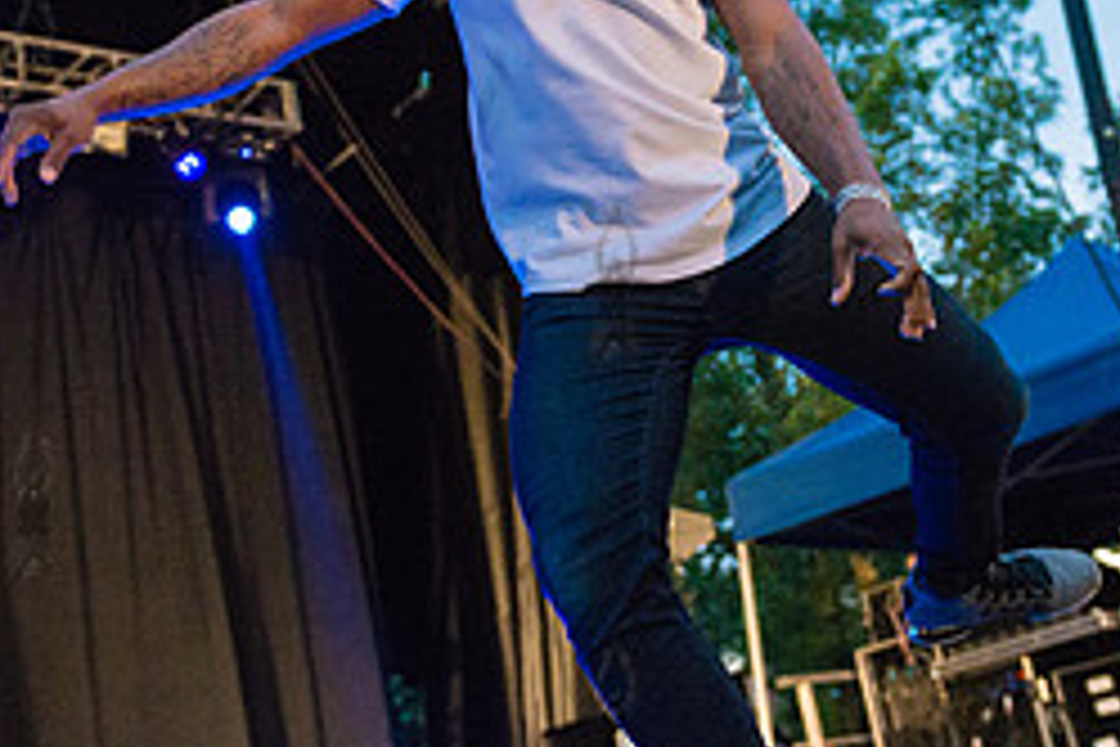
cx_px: 612
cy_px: 281
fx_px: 1742
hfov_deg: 35.6
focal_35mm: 56
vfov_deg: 24.1
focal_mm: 24
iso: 4000
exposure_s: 1/1250
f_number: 2.8
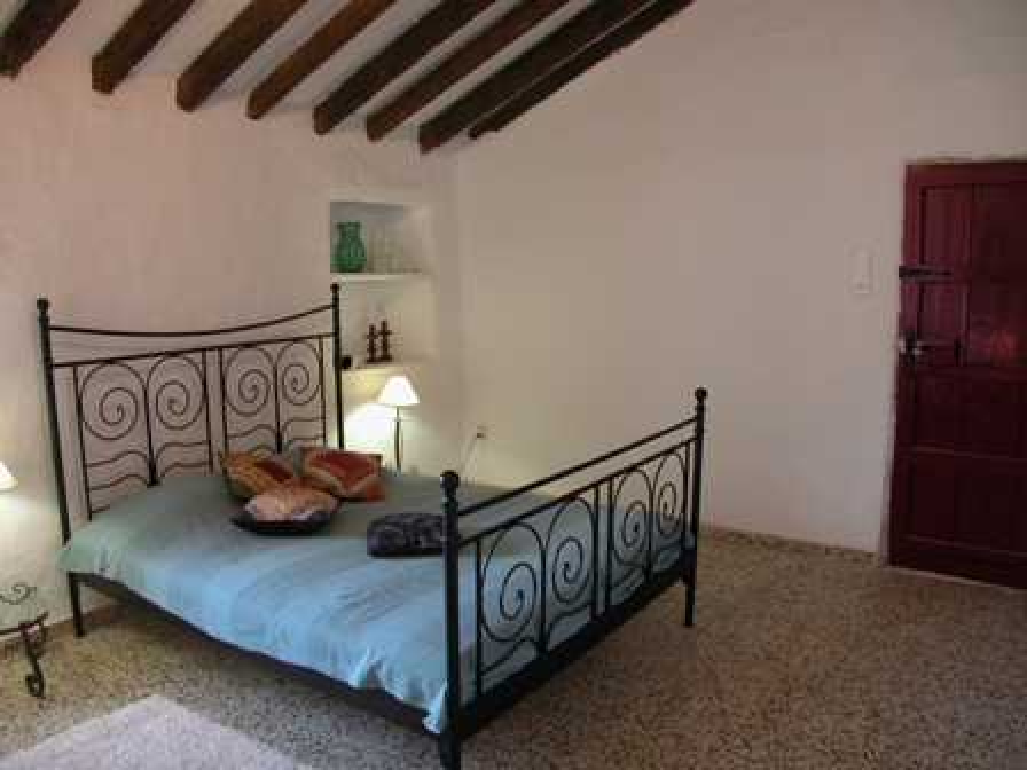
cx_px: 514
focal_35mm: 35
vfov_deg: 40.7
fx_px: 1038
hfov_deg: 52.6
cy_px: 385
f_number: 2.8
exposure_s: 1/3.9
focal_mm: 8.9
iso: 108
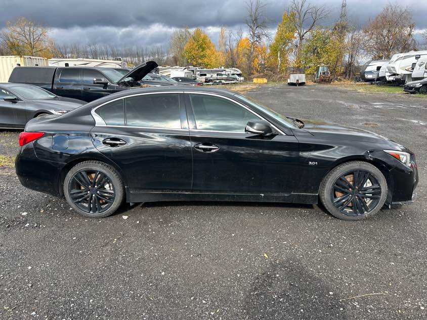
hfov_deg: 67.3
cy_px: 160
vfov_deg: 53.1
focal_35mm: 26
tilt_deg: -15.4
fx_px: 321
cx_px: 214
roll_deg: +1.1
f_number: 1.5
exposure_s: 1/1252
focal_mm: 5.7
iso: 50
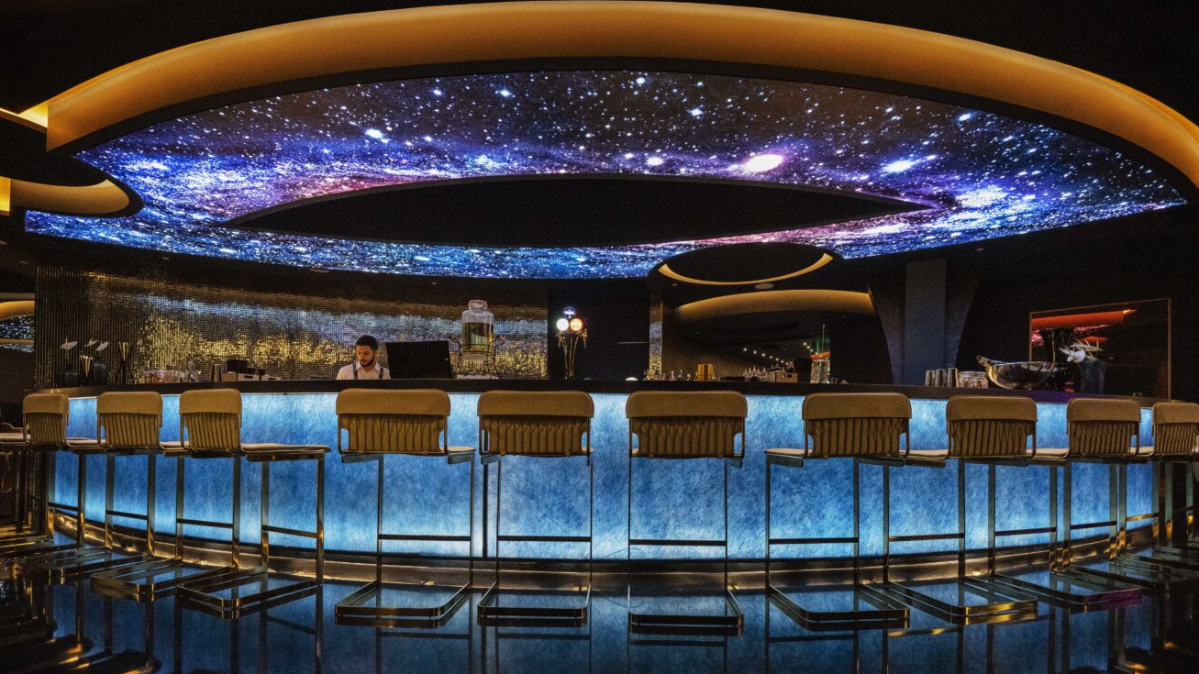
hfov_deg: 99.4
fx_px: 509
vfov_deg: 65.9
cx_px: 614
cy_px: 426
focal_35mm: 16
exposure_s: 1/30
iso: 5000
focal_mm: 13
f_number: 4
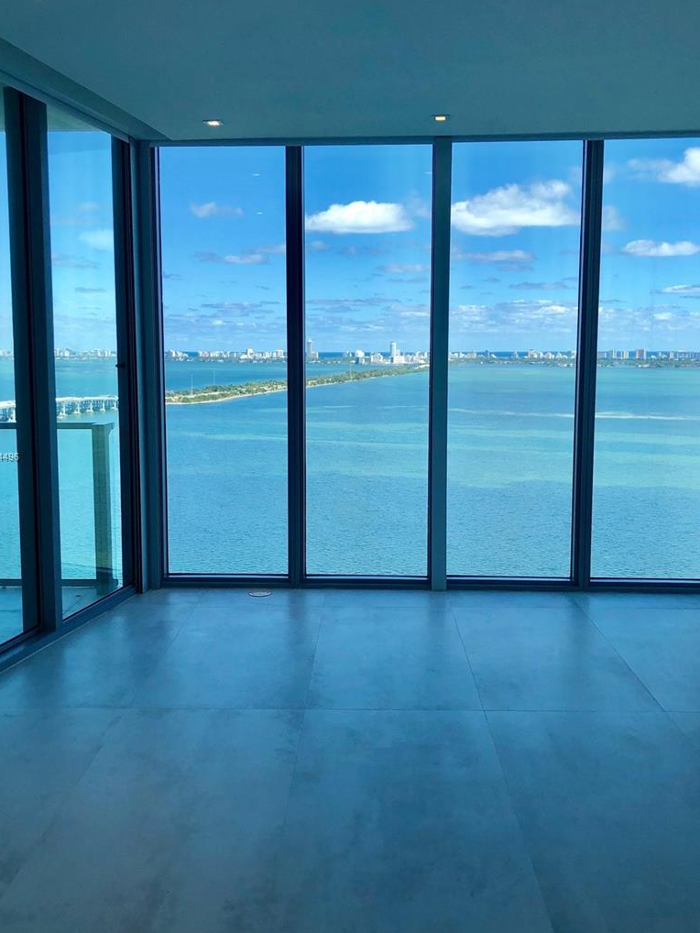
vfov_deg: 55.3
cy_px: 457
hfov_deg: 43.0
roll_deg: -0.3
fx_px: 889
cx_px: 350
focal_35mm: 33
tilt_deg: -5.1
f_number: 1.8
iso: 20
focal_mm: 4
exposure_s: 1/867
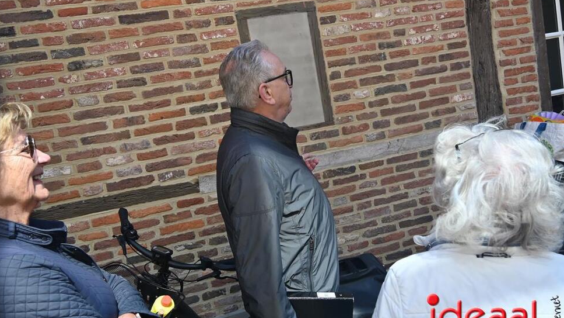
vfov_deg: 40.2
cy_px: 166
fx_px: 434
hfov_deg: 66.1
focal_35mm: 29
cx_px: 277
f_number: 5
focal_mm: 18
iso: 200
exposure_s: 1/250
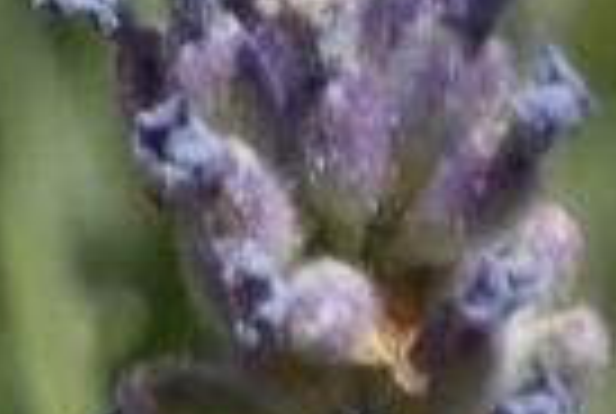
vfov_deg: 0.4
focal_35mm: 3125
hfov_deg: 0.7
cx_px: 1715
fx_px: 53588
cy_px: -459
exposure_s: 1/160
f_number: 5.6
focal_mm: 86.7
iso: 80
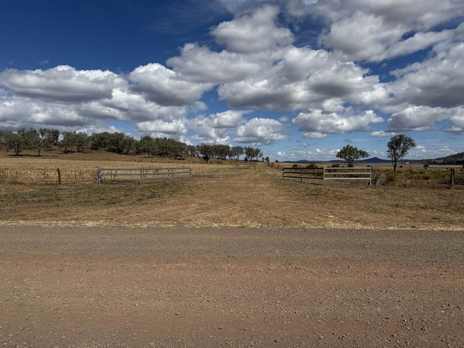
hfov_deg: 71.6
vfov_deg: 56.8
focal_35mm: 24
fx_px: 322
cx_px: 232
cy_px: 174
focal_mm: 6.76
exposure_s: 1/11905
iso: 80
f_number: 1.78
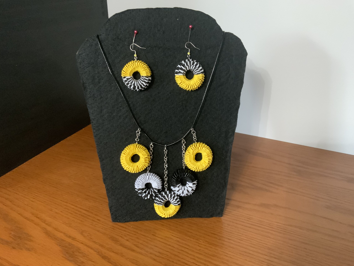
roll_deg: -0.9
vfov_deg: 48.2
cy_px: 133
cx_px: 177
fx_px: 297
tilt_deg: -27.1
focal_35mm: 29
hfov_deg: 61.7
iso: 320
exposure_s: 1/24
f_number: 1.8
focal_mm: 3
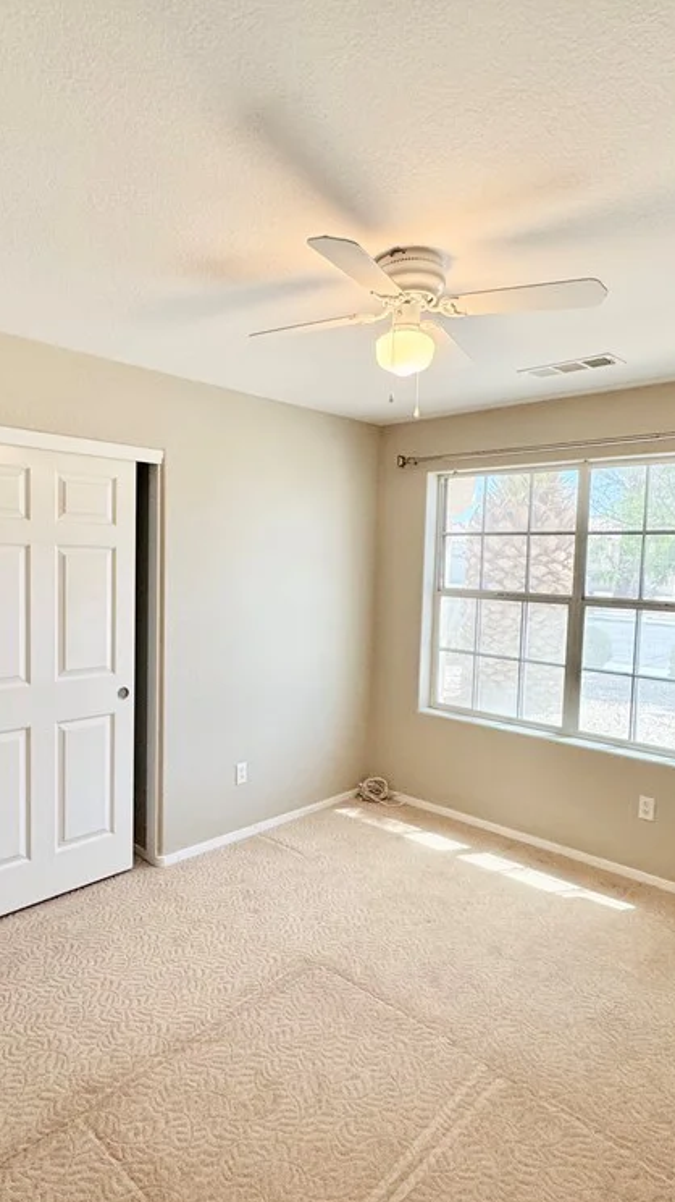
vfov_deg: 83.9
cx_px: 291
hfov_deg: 53.4
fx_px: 669
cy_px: 604
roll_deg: -1.4
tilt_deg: -4.7
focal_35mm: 21
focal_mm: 2.22
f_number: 2.2
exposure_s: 1/120
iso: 250
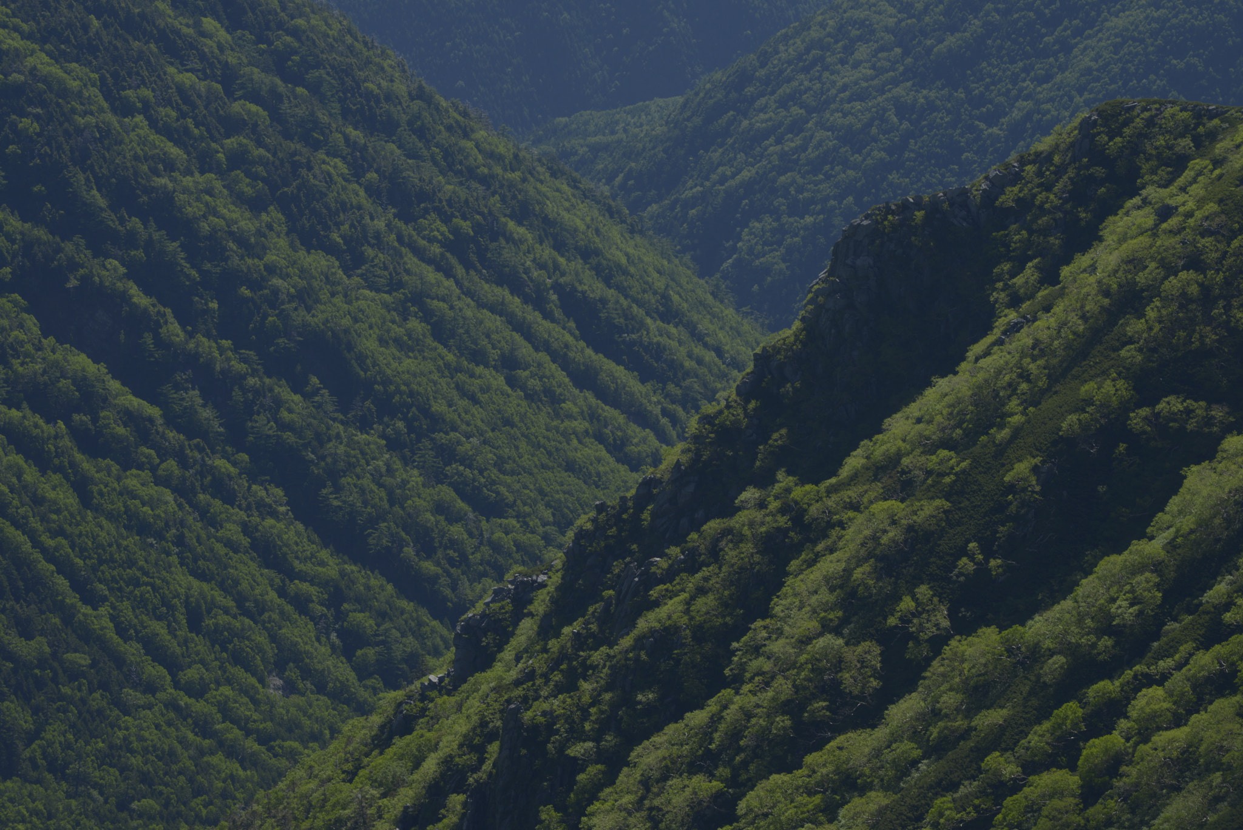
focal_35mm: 200
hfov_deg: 10.3
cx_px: 622
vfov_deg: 6.9
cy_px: 415
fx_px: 6908
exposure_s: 1/100
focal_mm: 200
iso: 125
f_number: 18
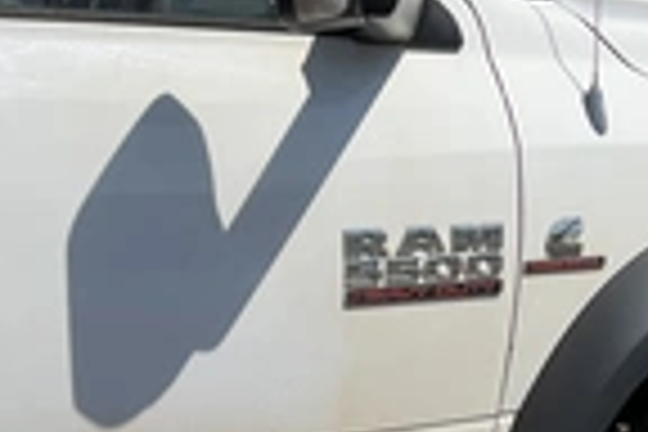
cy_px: 405
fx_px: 1512
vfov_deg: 16.0
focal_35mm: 84
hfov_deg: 23.2
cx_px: 648
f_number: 1.8
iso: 25
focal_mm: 3
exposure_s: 1/3125
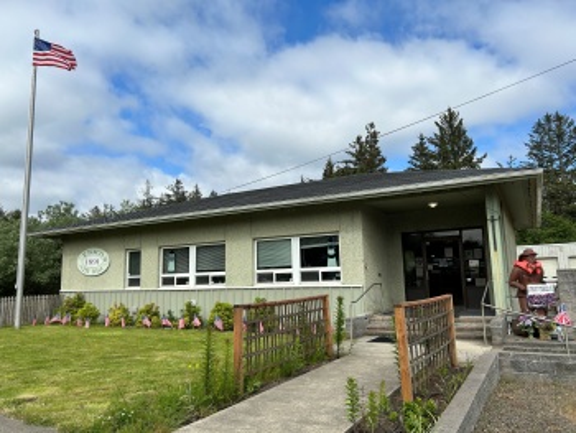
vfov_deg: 53.1
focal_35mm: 26
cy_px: 216
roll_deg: +2.1
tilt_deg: +9.4
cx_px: 288
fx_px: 433
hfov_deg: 67.3
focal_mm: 5.7
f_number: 1.5
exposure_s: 1/4630
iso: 50
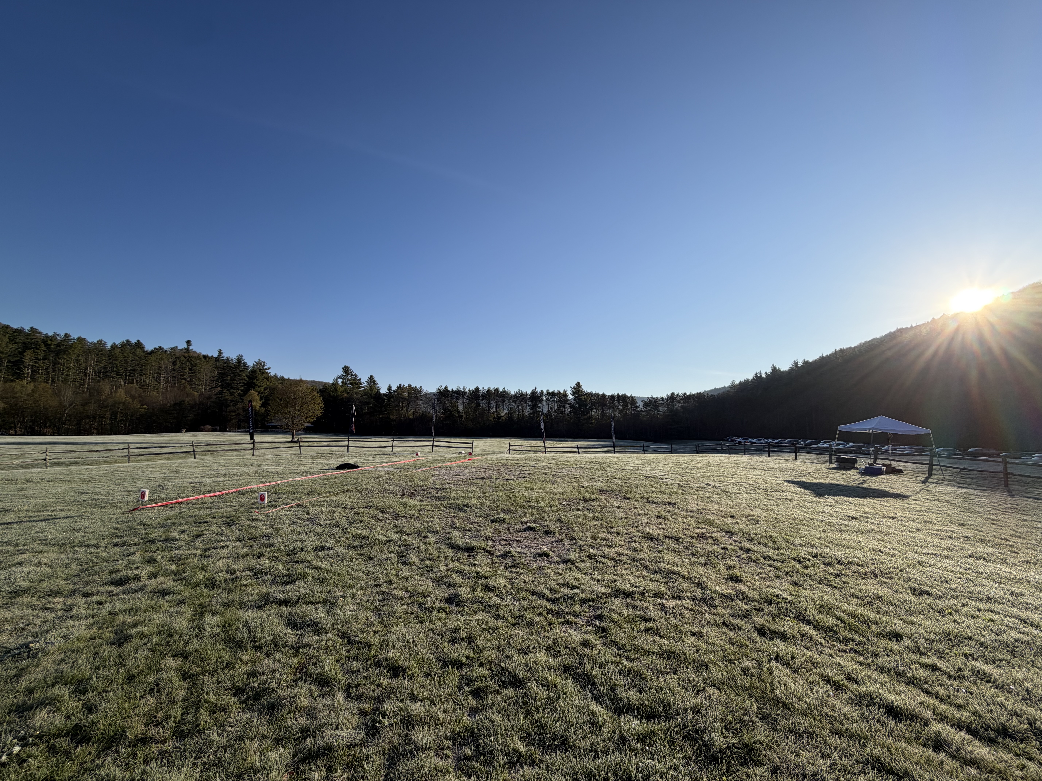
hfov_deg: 102.1
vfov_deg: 85.7
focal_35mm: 14
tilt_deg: +2.2
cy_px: 390
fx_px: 421
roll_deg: -1.6
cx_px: 521
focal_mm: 2.22
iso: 20
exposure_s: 1/799
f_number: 2.2
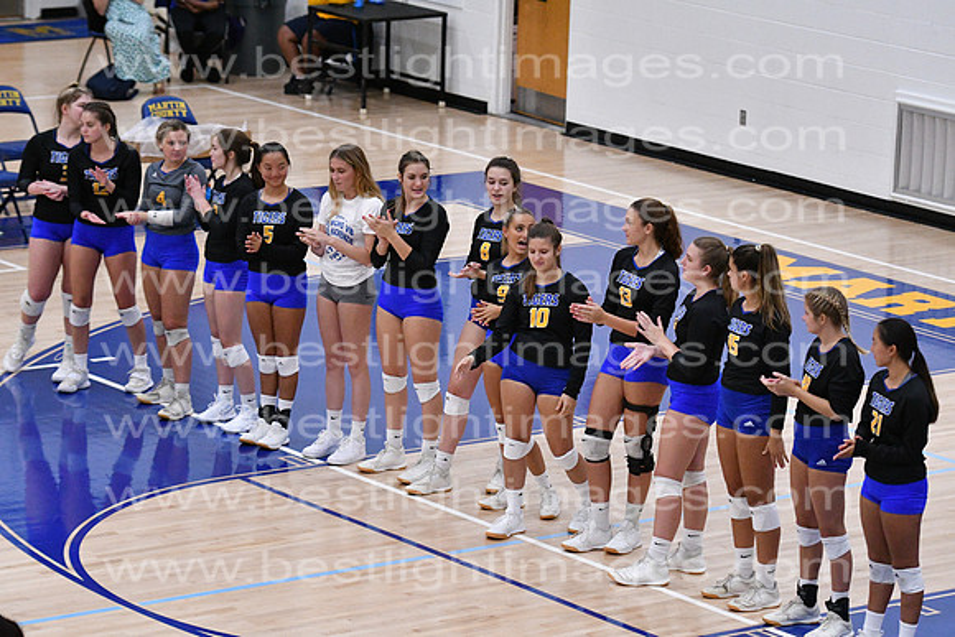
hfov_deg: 13.0
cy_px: 318
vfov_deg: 8.7
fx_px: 4179
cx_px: 478
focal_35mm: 158
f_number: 3.2
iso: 6400
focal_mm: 105
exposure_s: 1/1250
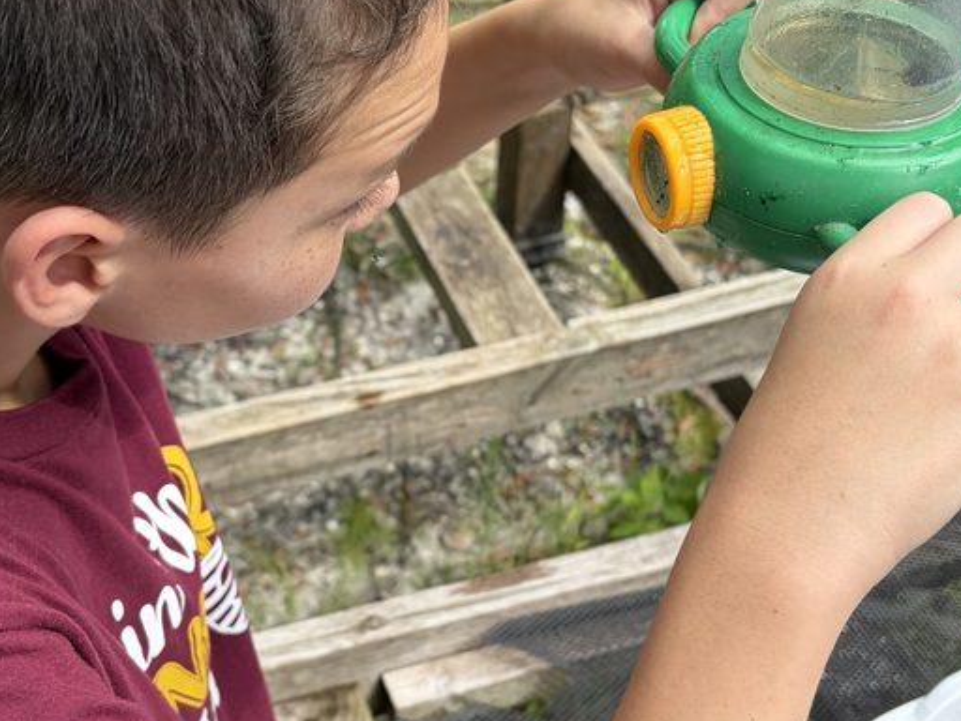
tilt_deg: -42.8
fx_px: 1444
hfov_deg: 36.8
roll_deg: -3.3
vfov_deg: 28.0
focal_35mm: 52
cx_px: 415
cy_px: 398
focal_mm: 5.96
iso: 50
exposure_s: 1/472
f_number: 1.6
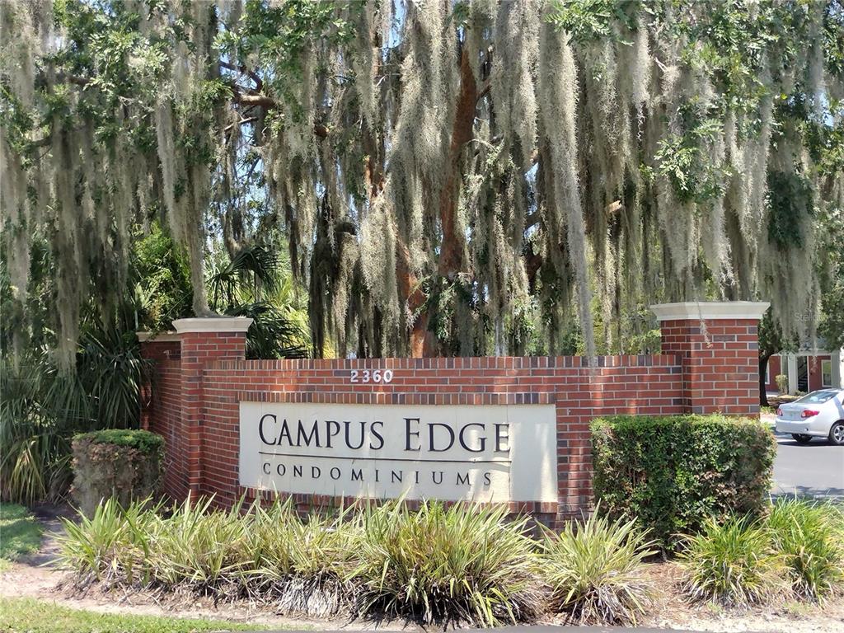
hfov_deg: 65.3
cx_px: 422
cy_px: 316
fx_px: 658
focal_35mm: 27
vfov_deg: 51.4
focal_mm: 4.71
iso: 100
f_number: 1.7
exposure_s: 1/1012
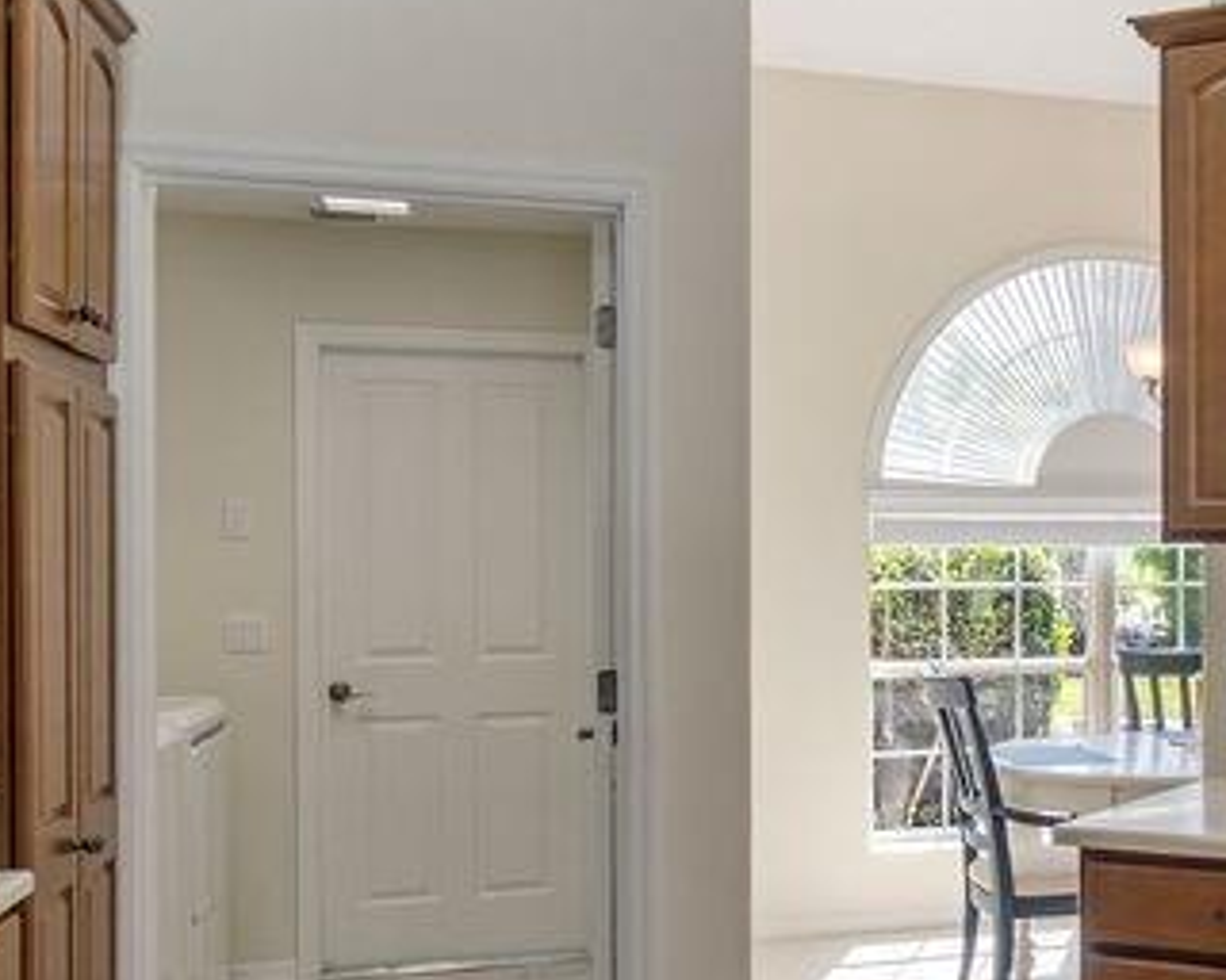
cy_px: 578
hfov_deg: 35.1
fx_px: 1742
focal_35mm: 48
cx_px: 1230
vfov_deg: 31.4
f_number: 8
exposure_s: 1/8
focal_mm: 16
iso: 400
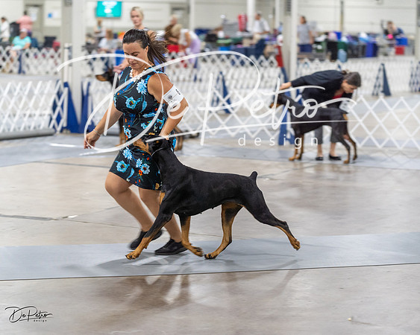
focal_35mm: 111
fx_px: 1385
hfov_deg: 17.2
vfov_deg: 13.8
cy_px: 168
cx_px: 210
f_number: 2.8
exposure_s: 1/160
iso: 2500
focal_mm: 99
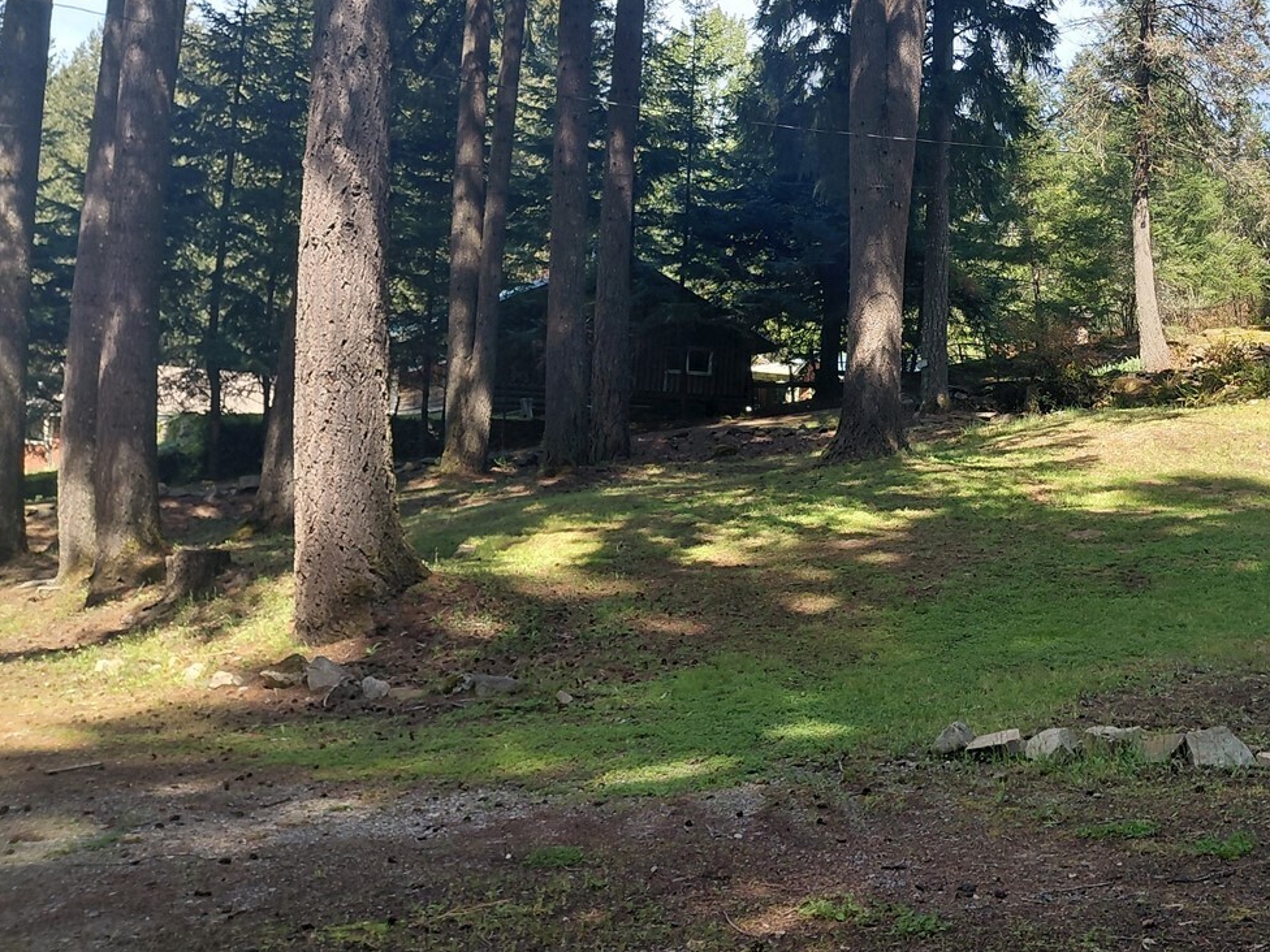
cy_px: 233
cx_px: 985
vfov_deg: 34.4
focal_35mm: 41
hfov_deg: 43.9
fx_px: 1504
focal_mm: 4.69
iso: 50
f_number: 1.8
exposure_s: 1/489
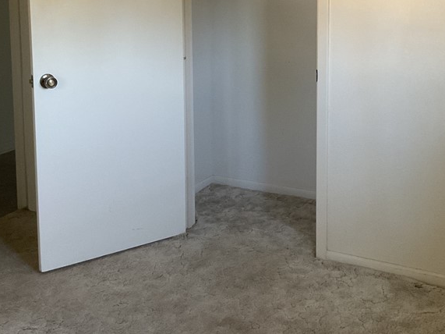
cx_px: 253
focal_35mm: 52
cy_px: 49
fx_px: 668
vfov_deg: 27.3
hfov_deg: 36.8
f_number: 1.8
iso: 200
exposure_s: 1/50
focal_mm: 3
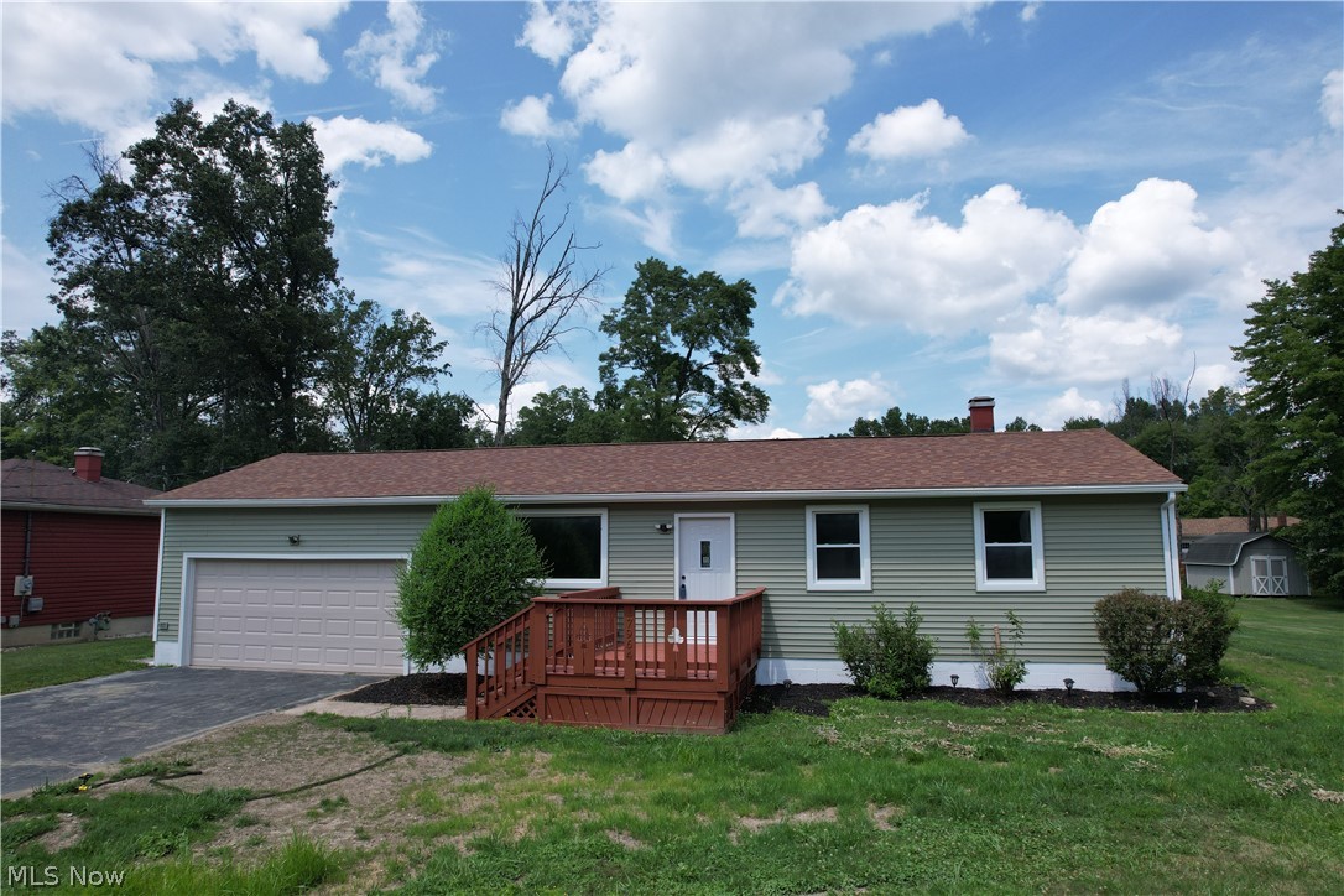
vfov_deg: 57.2
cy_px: 448
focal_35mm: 22
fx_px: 821
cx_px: 672
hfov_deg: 78.6
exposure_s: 1/2500
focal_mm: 8.38
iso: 120
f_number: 2.8
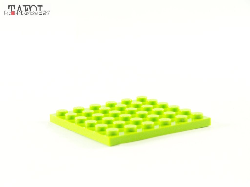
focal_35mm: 105
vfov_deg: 14.1
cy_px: 94
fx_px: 758
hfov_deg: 18.7
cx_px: 125
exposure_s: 1/60
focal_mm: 17.5
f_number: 3.6
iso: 400
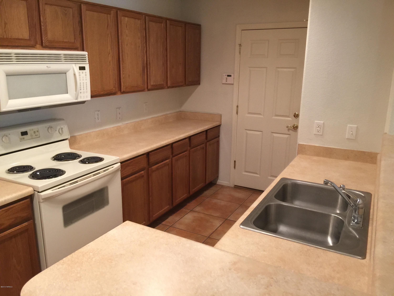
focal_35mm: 29
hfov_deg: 61.7
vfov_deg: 48.2
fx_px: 330
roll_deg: +1.7
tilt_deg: -15.2
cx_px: 197
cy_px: 148
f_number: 2.2
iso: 64
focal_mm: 4.15
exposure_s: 1/15
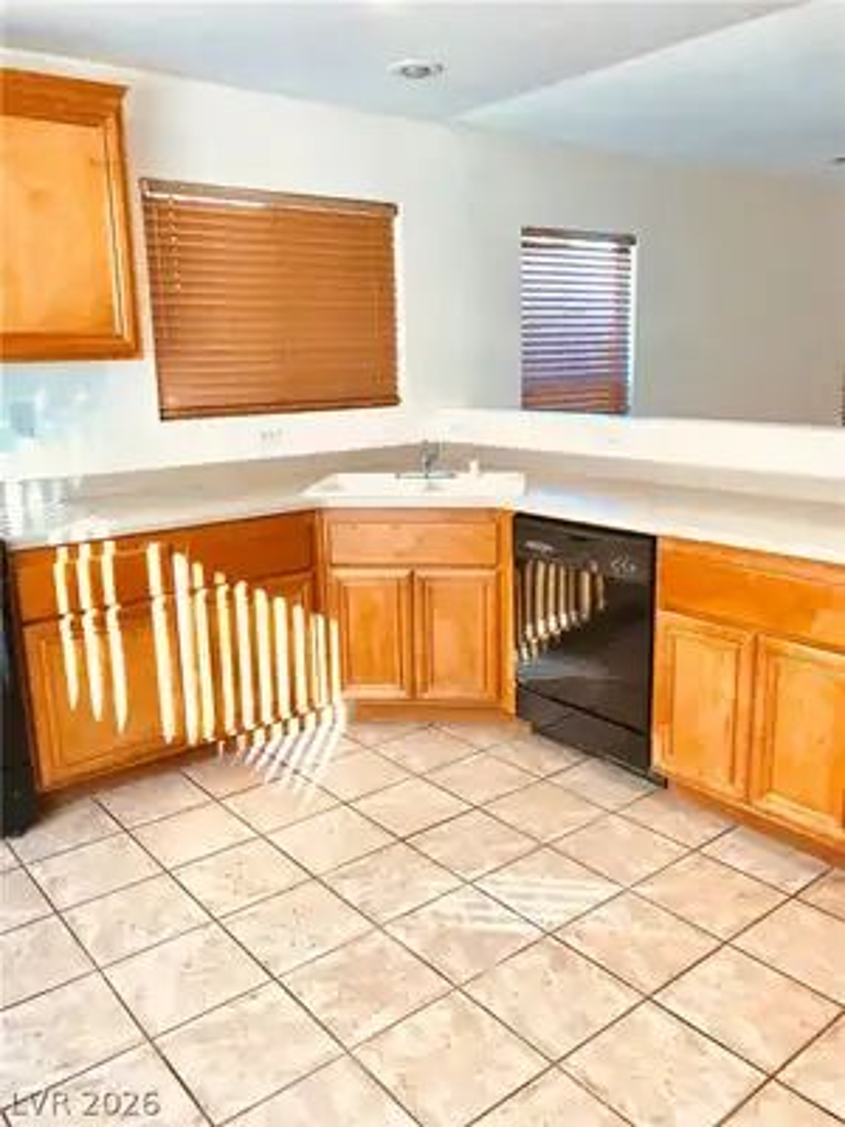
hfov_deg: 49.7
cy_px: 564
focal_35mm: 28
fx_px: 911
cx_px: 422
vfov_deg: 63.4
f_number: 1.8
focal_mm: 3.99
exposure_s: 1/40
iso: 25
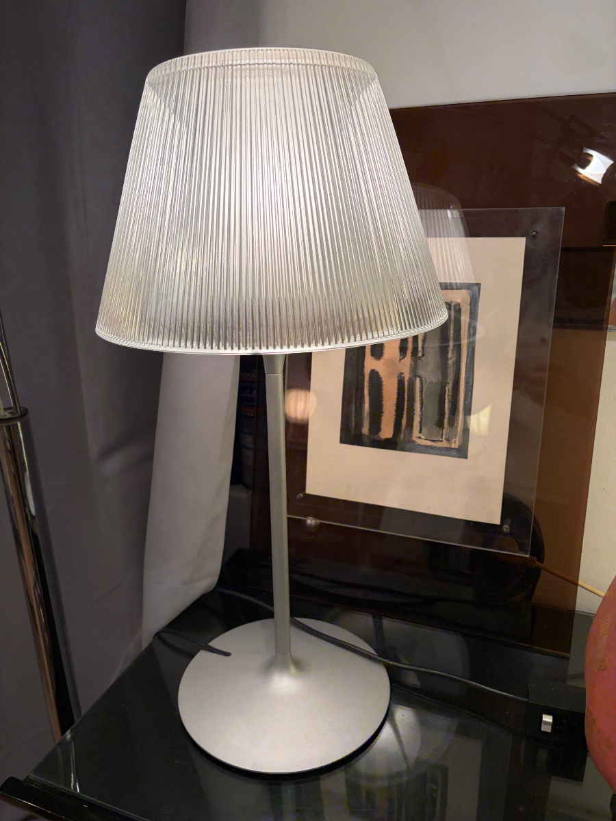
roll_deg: +2.7
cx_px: 308
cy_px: 410
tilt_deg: -18.7
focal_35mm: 26
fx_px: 617
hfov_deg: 53.1
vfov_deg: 67.3
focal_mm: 5.96
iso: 100
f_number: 1.6
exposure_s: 1/100
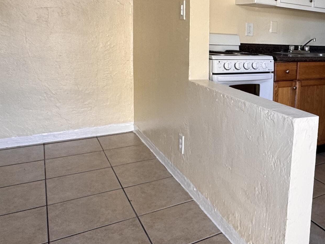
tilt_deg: -7.6
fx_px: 319
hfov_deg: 48.6
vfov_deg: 41.1
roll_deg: -3.8
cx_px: 288
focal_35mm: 34
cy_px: 75
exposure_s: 1/99
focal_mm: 2.22
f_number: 2.2
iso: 160
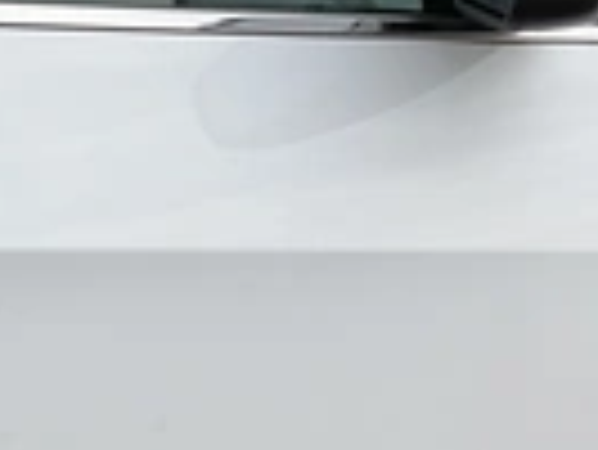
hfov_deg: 22.2
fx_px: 1504
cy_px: 495
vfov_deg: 16.5
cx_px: 130
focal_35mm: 87
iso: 25
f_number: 1.8
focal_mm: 3
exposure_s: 1/2427
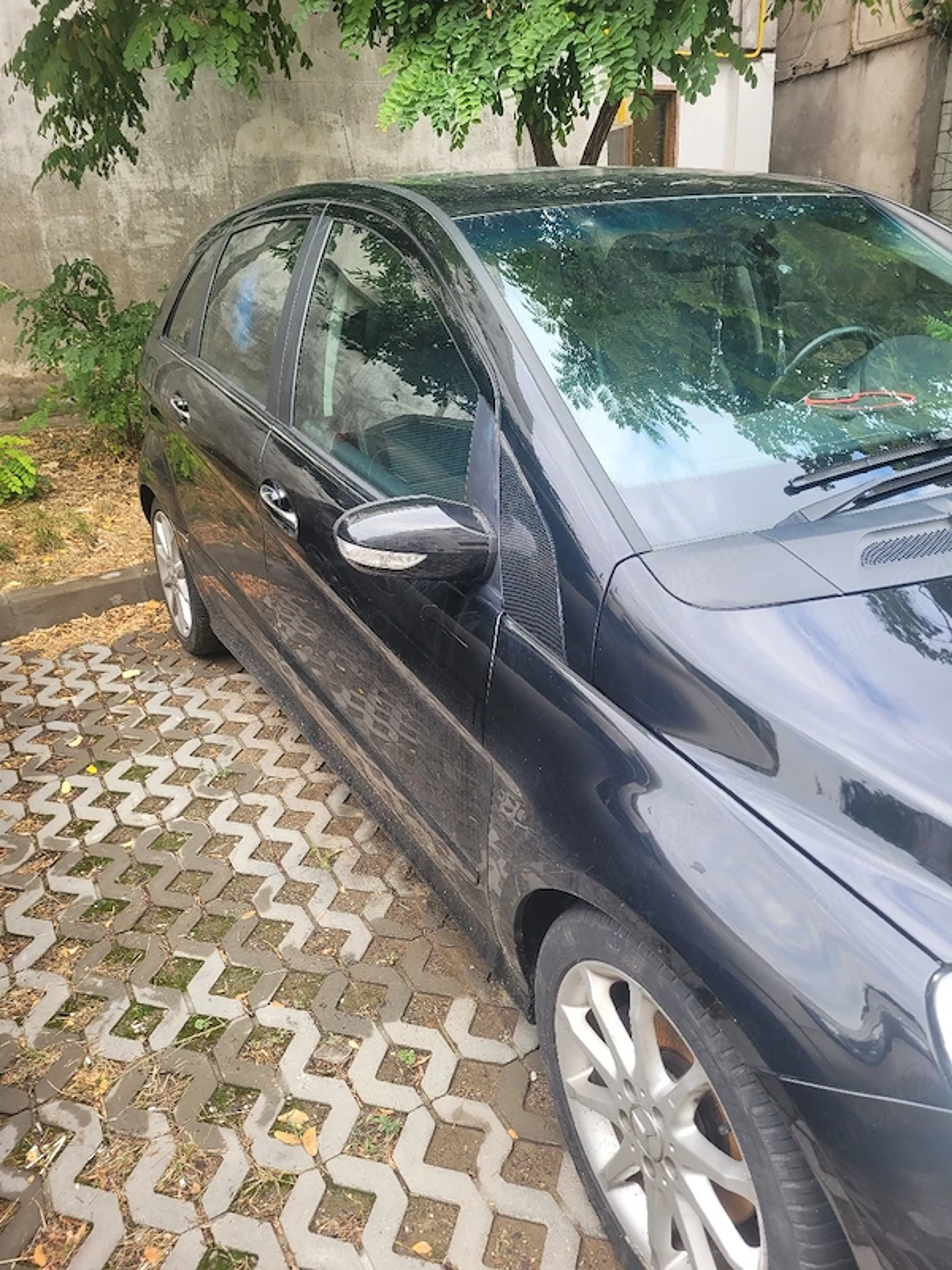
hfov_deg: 53.1
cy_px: 635
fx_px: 953
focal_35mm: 26
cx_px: 476
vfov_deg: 67.3
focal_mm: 5.4
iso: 40
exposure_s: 1/179
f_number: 1.8
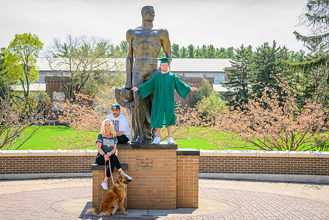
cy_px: 110
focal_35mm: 71
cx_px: 166
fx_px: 651
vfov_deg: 19.2
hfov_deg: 28.4
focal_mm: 70
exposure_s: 1/1000
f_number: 5.6
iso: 400
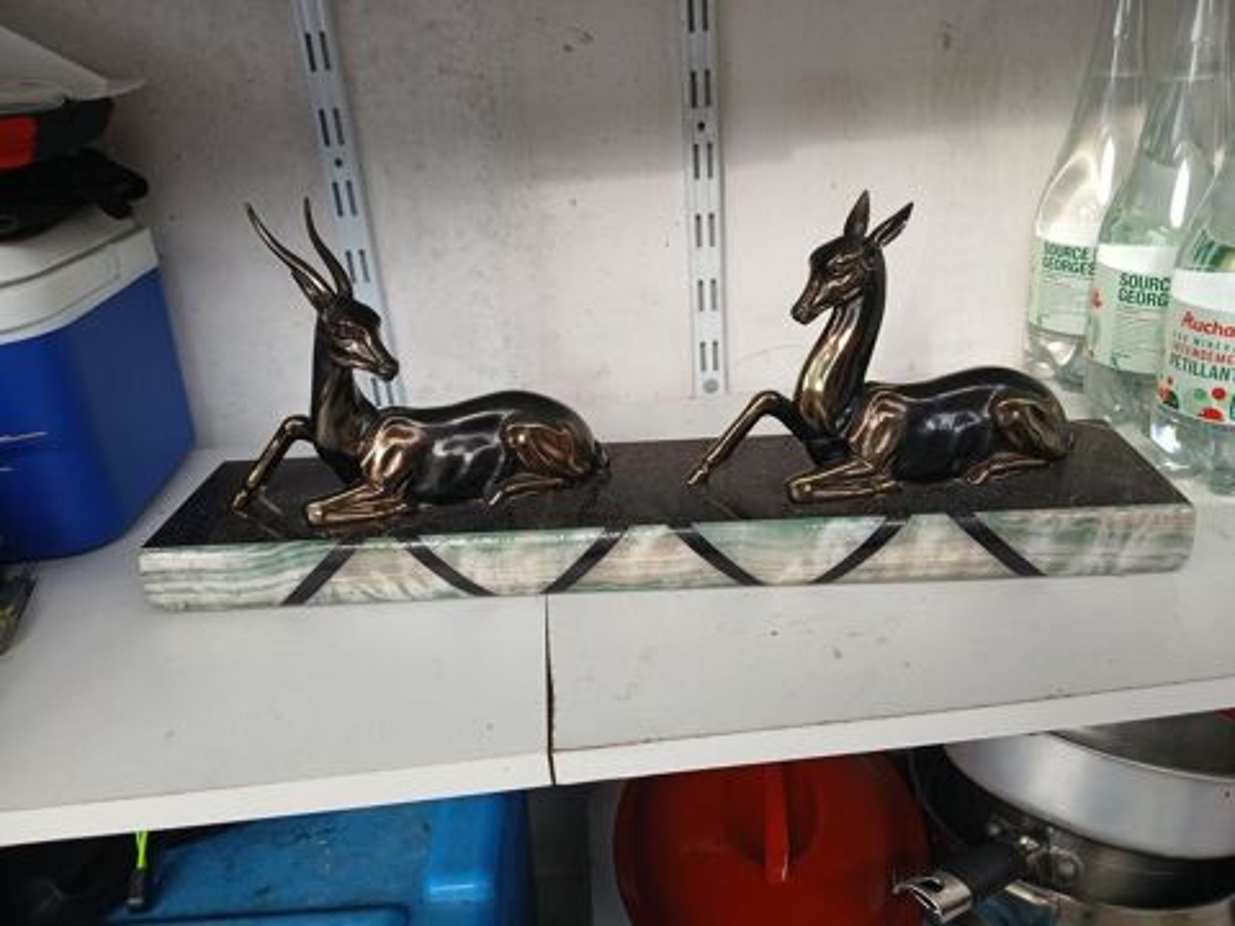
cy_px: 463
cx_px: 618
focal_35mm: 26
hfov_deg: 67.3
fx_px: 928
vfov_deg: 53.1
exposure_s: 1/50
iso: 32
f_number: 1.8
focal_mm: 3.98
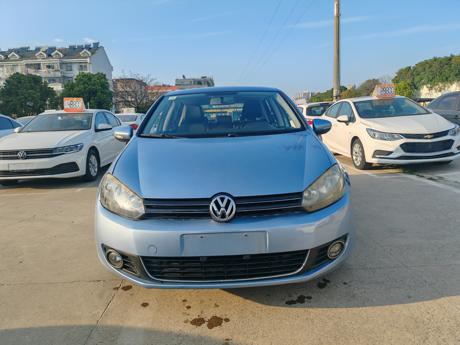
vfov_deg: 51.4
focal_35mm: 27
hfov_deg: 65.3
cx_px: 230
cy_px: 172
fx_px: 359
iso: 50
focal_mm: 6.12
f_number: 1.9
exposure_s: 1/380
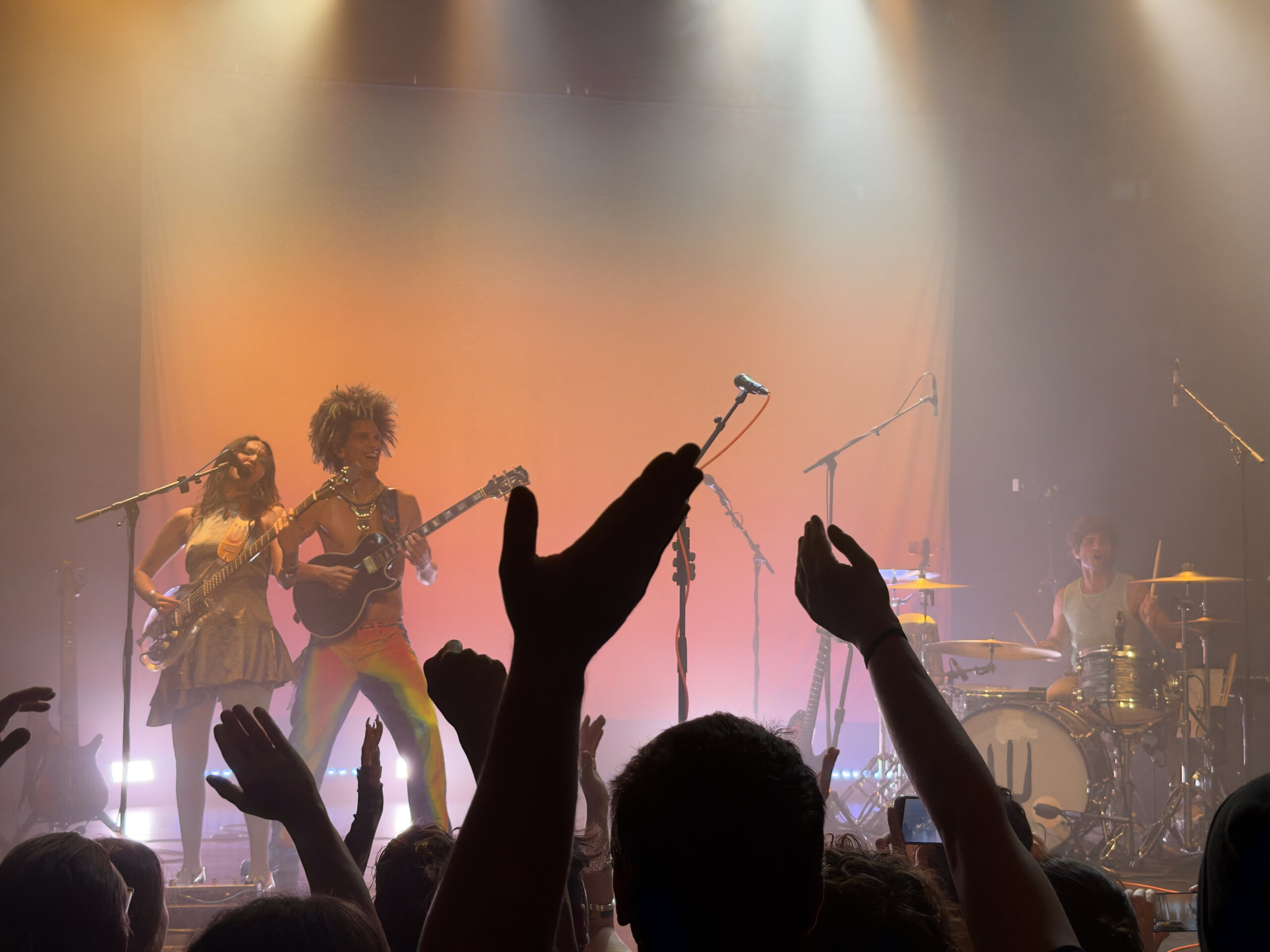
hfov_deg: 39.7
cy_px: 476
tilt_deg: +3.8
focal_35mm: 48
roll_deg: -0.1
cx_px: 635
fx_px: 1761
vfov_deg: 30.3
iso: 80
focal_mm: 6.8
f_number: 1.8
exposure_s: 1/120
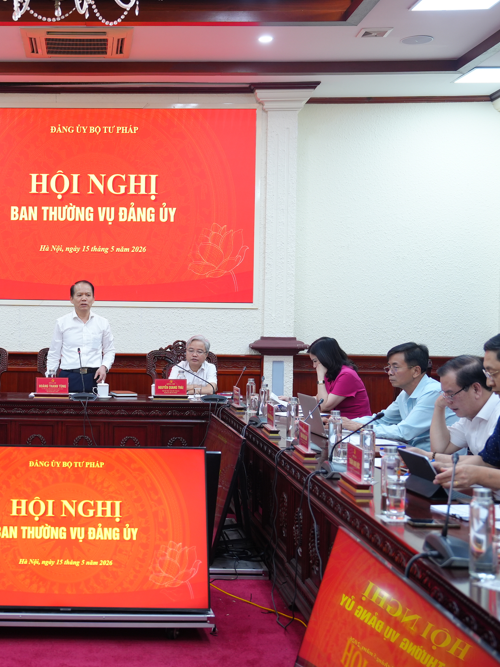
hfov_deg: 28.1
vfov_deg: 38.2
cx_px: 58
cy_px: 337
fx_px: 963
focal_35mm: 50
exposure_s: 1/125
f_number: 2.8
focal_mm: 34
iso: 800
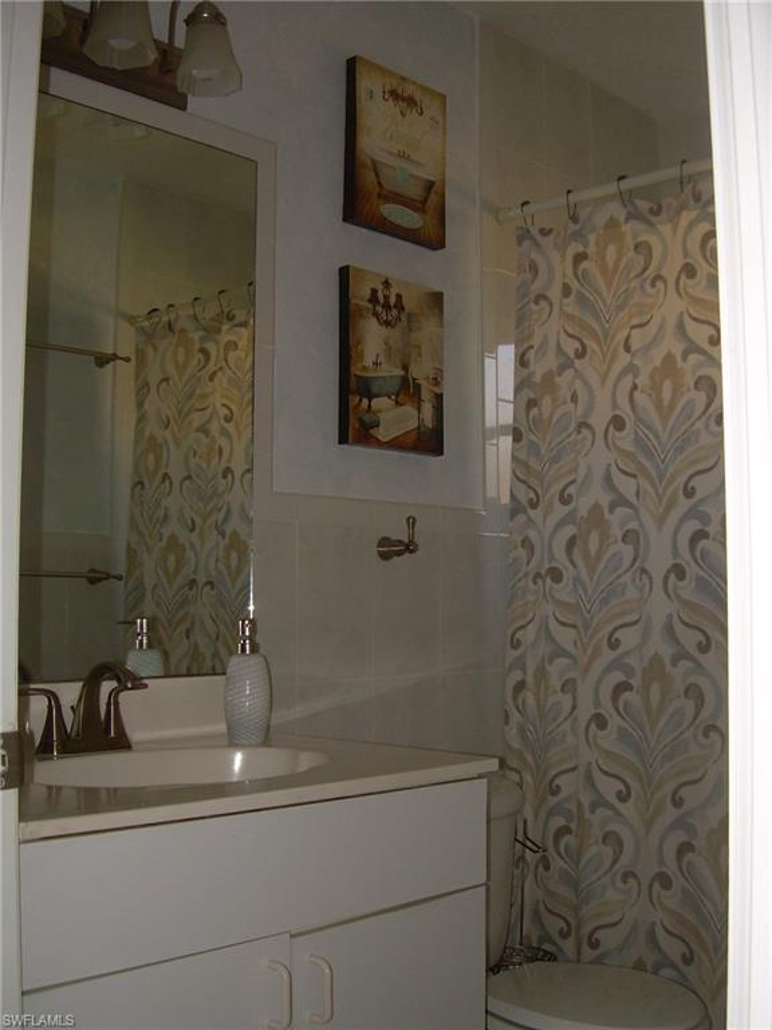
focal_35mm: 38
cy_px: 515
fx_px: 1130
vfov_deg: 49.0
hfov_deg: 37.7
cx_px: 386
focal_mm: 6.3
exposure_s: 1/60
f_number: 2.8
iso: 50
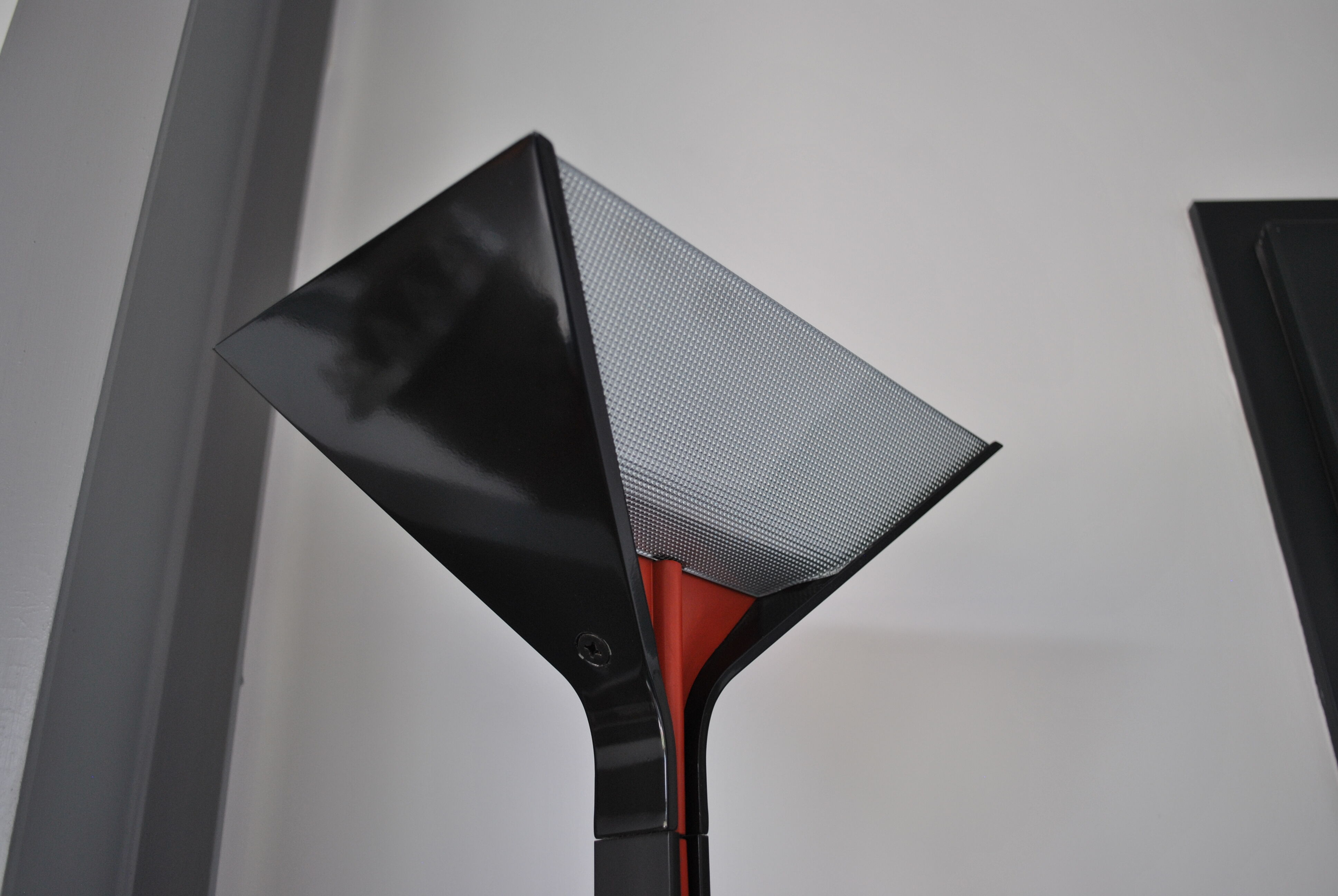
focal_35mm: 30
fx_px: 1116
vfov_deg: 43.7
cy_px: 448
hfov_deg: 61.9
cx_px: 669
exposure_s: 1/30
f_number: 3.8
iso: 220
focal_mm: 20
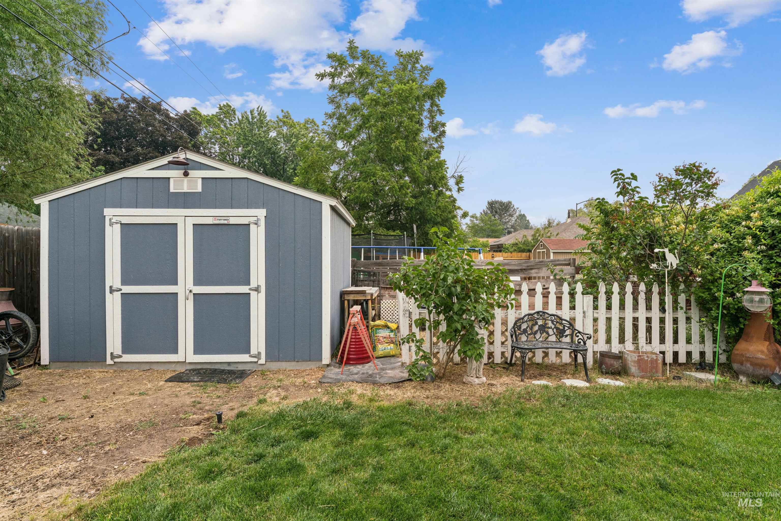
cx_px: 390
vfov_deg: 68.3
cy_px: 260
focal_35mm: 18
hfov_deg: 91.0
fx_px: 384
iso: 400
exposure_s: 1/40
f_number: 13
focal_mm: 17.7
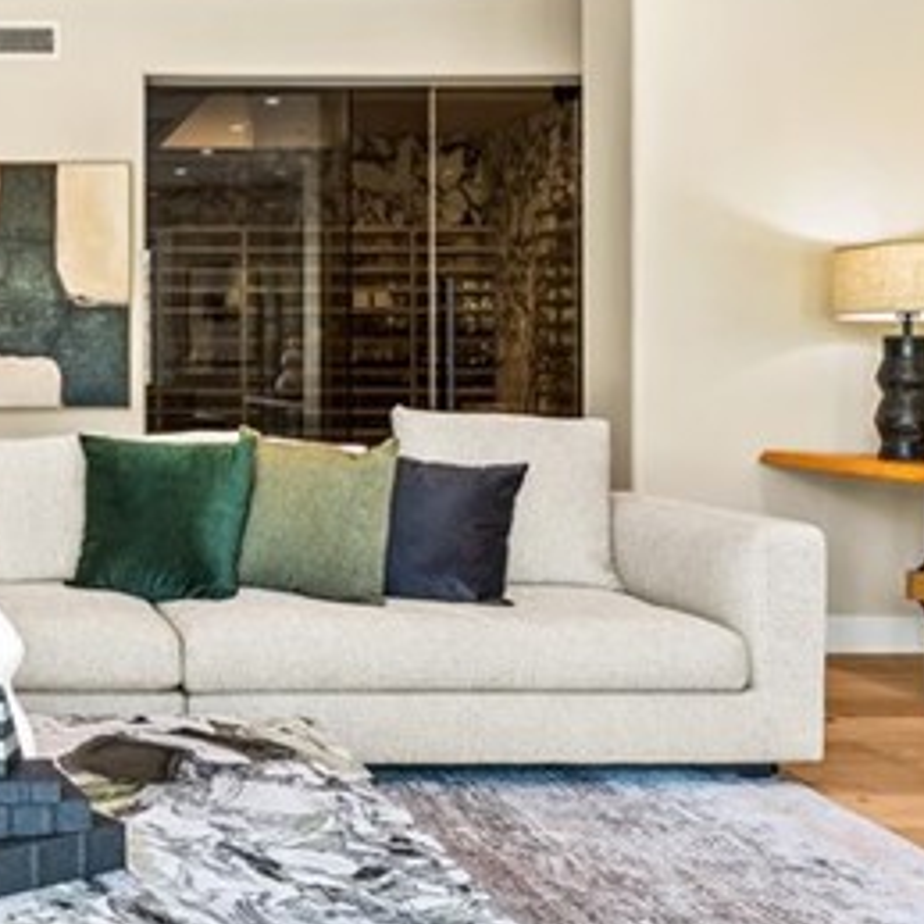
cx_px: -57
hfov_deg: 32.3
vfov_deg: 36.0
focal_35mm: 47
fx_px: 1419
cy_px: 394
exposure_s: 1/10
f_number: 6.3
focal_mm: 14
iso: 250
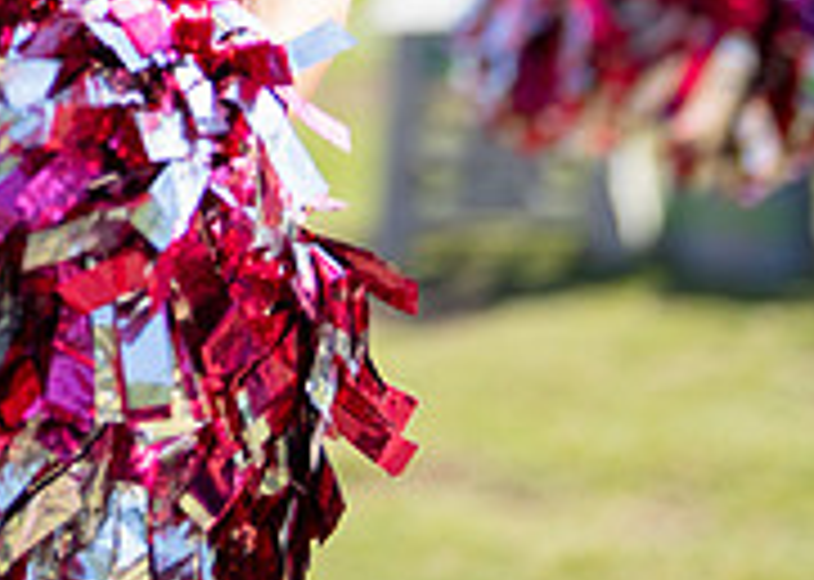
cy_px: -502
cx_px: -262
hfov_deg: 9.4
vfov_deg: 6.6
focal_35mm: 211
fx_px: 4874
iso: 250
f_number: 1.2
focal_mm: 50
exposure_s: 1/10000
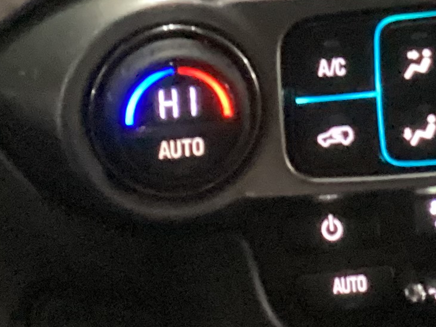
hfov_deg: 14.1
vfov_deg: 10.5
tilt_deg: -26.3
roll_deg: -2.2
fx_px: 1738
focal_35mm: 138
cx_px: 410
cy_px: -131
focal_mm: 3.3
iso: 800
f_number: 2.4
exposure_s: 1/25
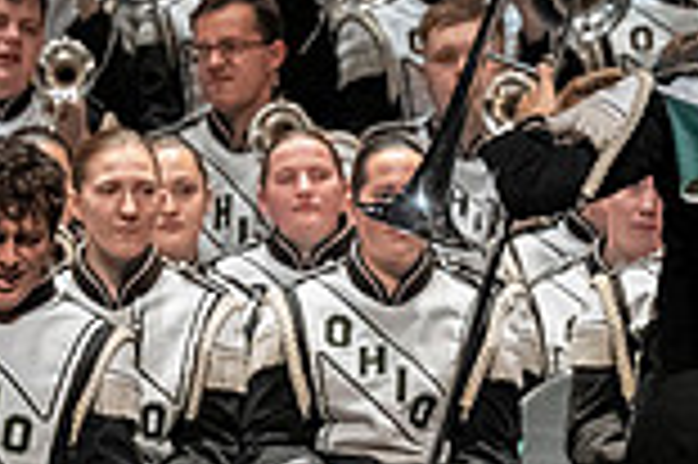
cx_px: 1252
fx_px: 15223
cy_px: 360
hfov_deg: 2.6
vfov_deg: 1.7
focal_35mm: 786
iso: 4000
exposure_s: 1/500
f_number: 4
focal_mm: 140
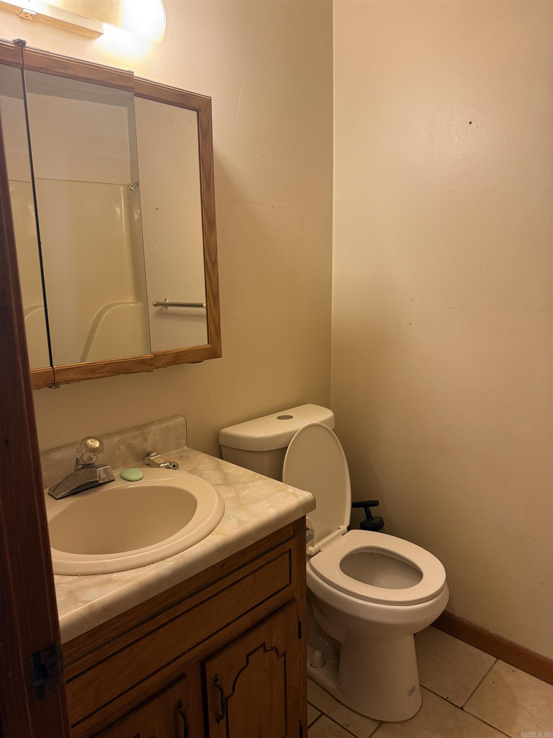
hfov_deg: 56.8
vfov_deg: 71.6
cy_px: 369
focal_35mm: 24
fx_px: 511
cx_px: 276
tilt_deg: -11.3
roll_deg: +0.9
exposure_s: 1/60
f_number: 1.78
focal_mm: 6.76
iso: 160
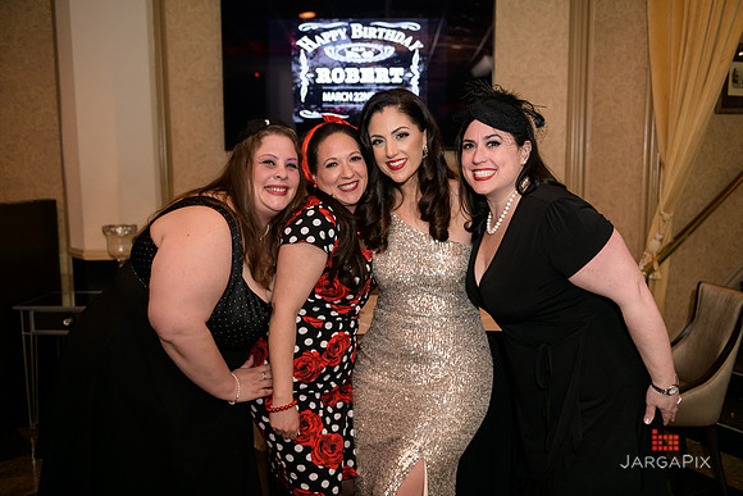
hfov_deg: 58.7
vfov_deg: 41.1
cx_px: 372
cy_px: 248
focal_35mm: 32
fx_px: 661
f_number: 3.2
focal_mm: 32
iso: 1600
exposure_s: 1/125
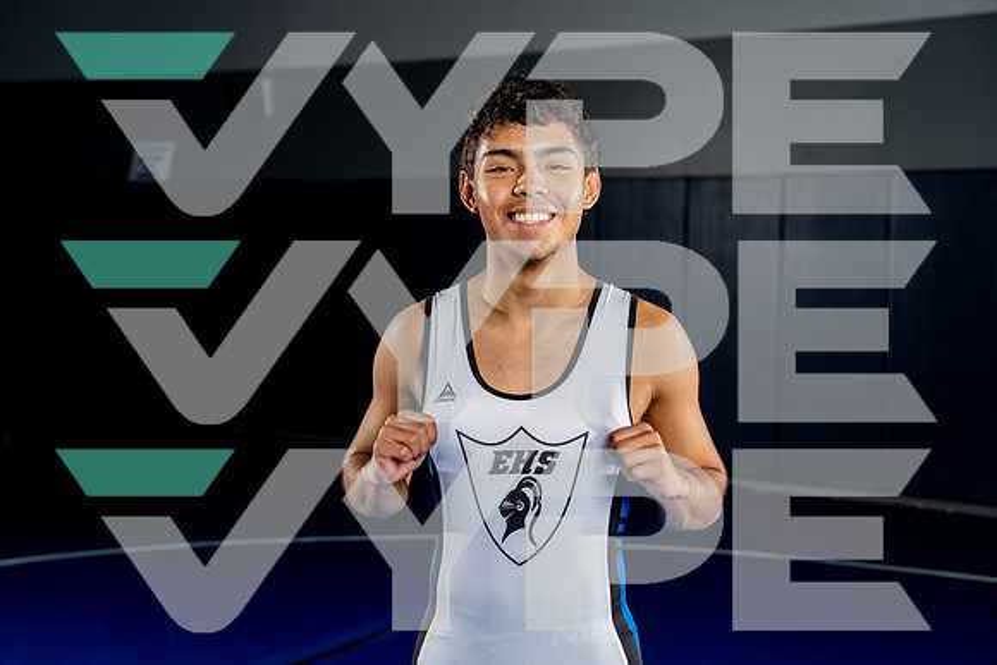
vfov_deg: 26.0
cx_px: 498
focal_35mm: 52
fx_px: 1440
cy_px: 332
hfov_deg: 38.2
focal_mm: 52
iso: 125
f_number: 4
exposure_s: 1/250
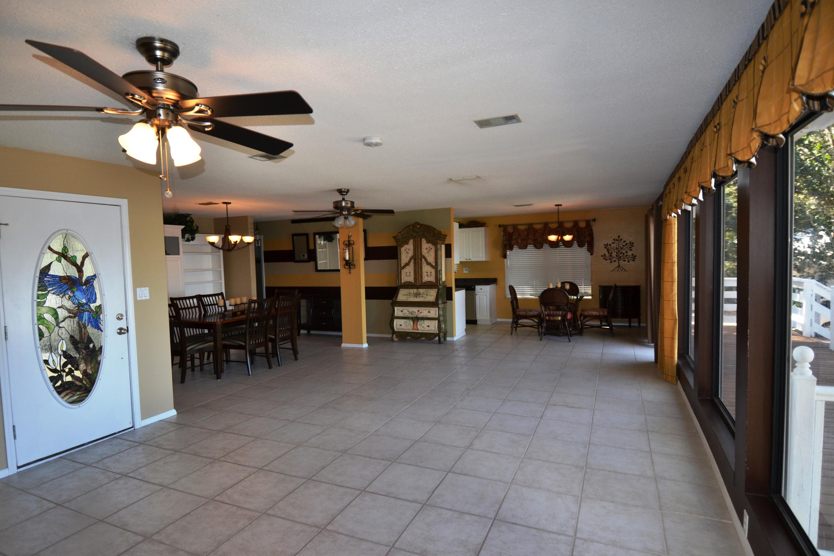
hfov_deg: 90.0
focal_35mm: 18
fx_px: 417
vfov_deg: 67.4
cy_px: 278
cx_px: 417
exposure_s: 1/125
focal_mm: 12
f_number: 4
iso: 320
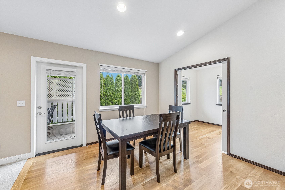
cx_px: 142
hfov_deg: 100.4
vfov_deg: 77.3
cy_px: 95
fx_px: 119
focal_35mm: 15
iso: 250
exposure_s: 1/8
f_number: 9
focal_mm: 10
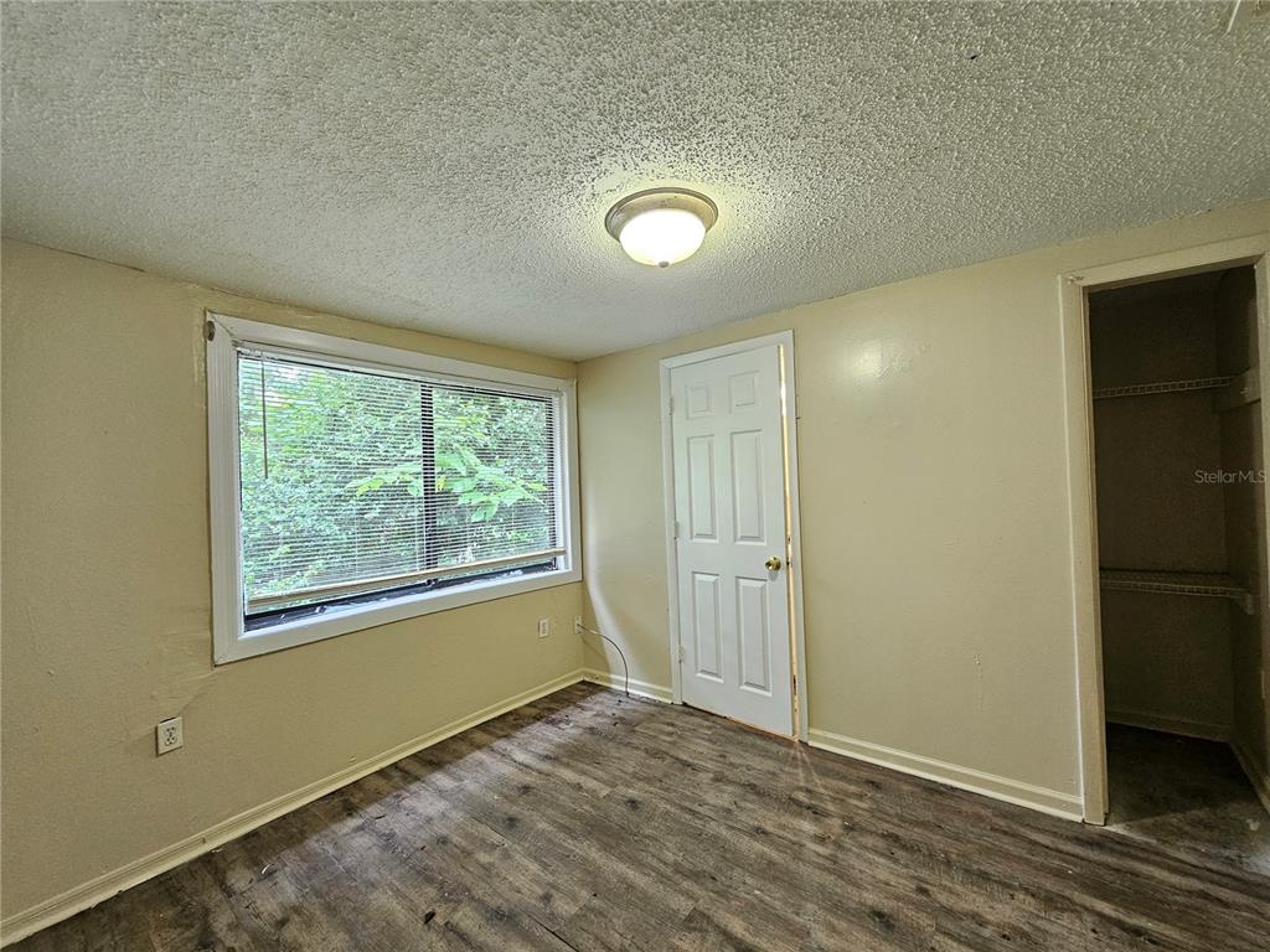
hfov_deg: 106.2
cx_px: 635
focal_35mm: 13
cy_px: 476
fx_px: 477
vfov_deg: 89.9
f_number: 2.2
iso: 320
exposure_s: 1/40
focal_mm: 2.2
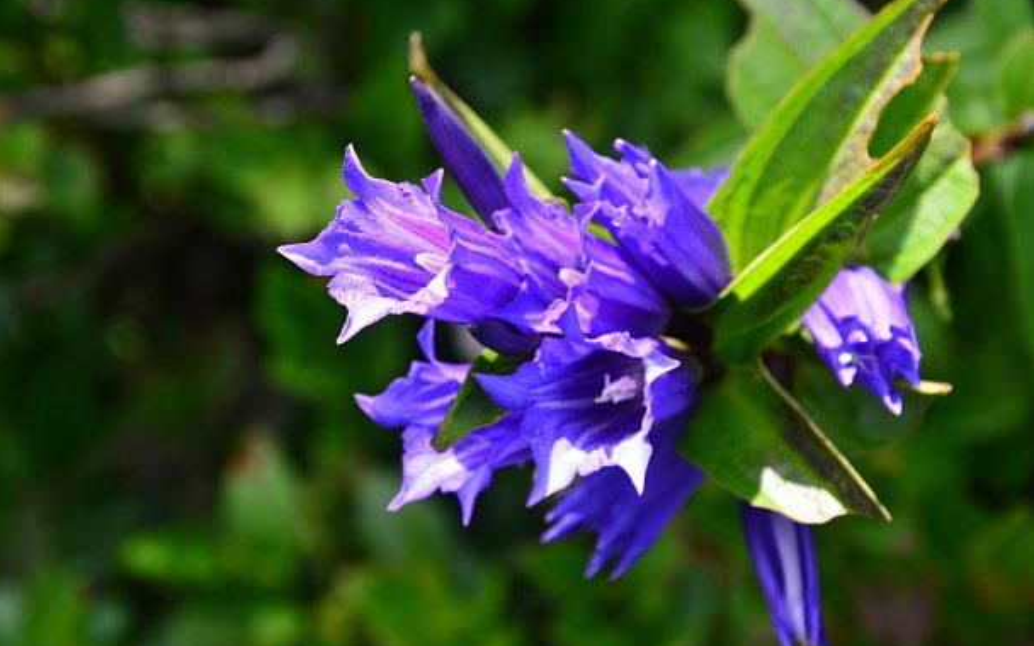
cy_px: 308
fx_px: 4551
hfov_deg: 13.0
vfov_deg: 8.1
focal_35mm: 162
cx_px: 515
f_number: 10
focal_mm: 105
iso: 200
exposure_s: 1/60
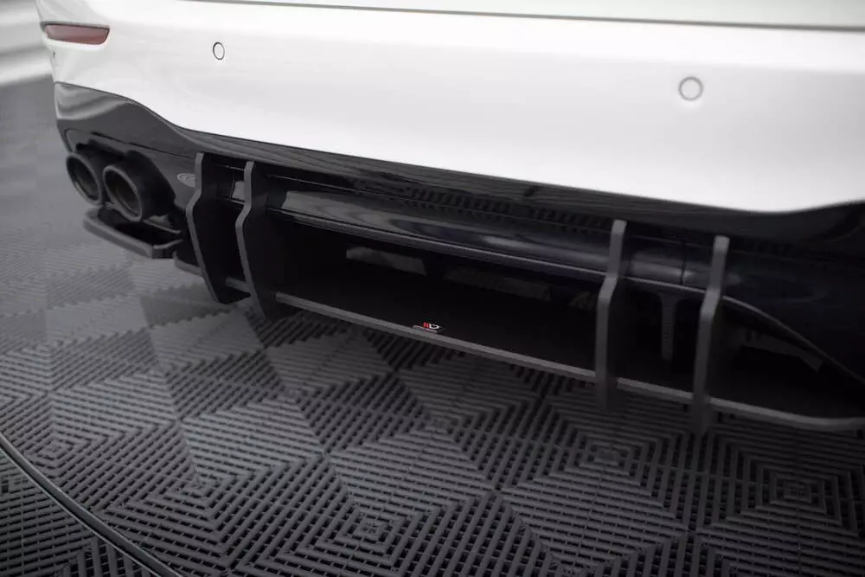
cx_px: 432
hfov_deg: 54.4
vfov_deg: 37.9
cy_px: 288
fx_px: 841
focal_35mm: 35
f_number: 2.5
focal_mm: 35
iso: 500
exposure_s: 1/160
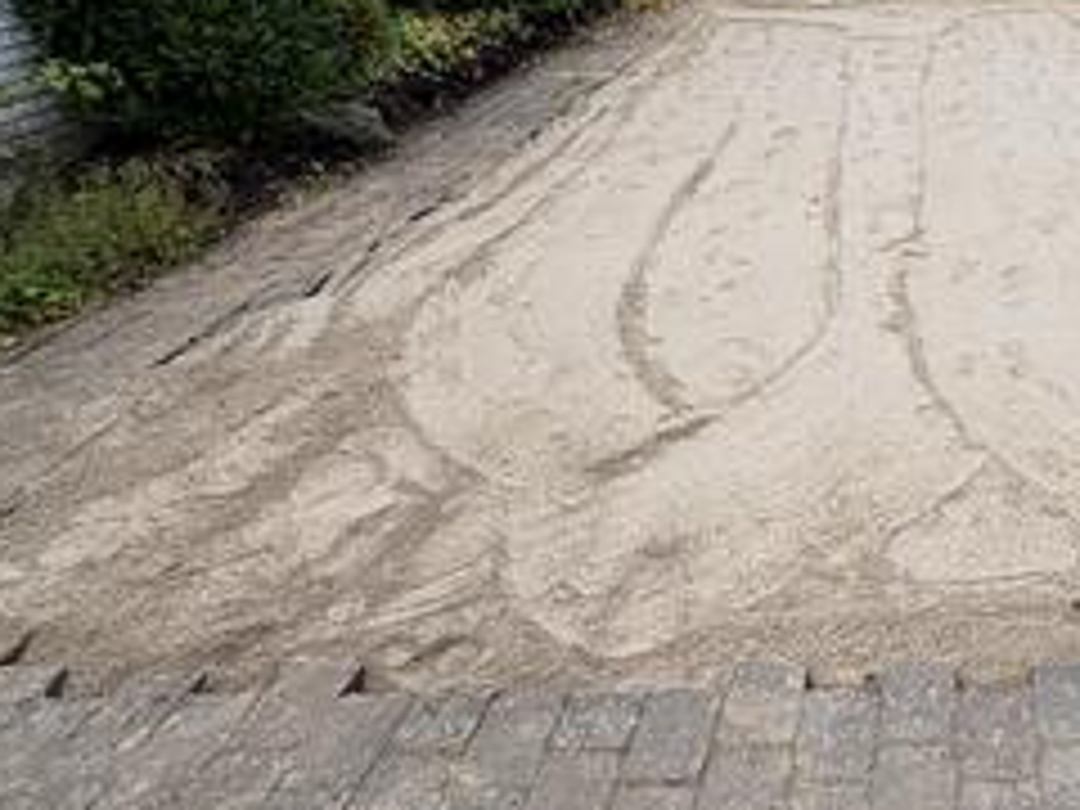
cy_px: 306
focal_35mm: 35
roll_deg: +1.5
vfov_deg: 40.4
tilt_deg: -23.2
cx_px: 963
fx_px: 1092
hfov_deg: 47.5
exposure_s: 1/318
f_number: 2.2
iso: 40
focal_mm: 2.22
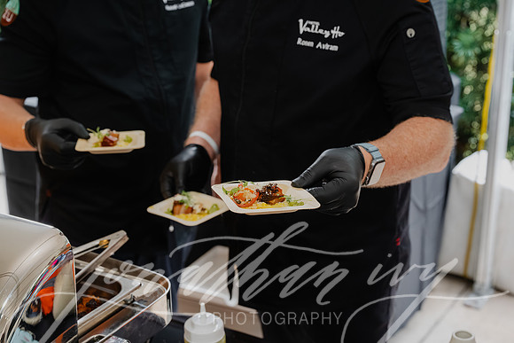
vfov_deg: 24.2
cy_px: 172
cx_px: 257
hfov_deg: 35.6
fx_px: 800
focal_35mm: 56
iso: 4000
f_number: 5.6
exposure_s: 1/320
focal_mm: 56
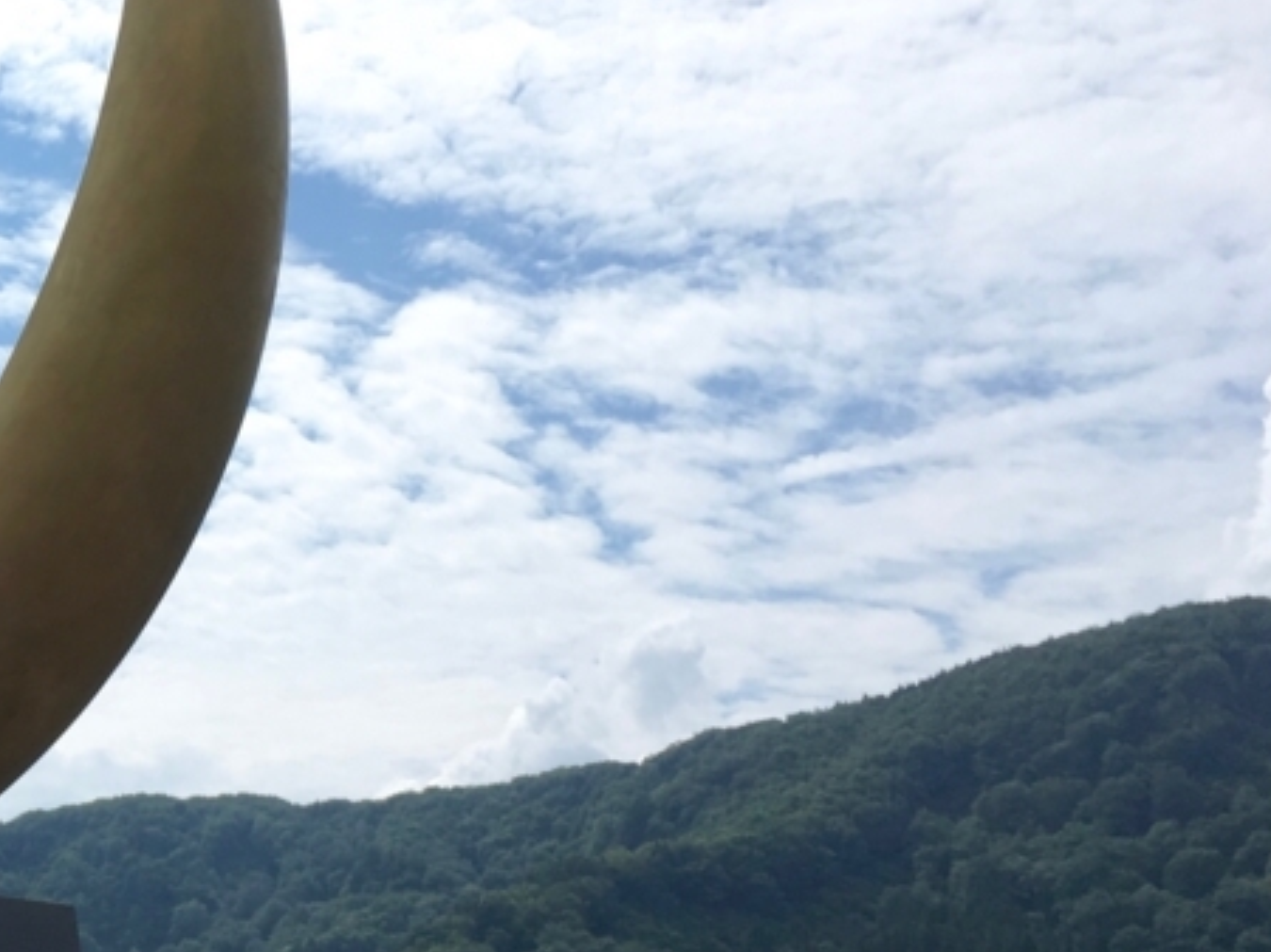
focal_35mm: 66
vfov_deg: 22.2
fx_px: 2422
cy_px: 602
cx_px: -144
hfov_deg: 26.9
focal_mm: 4.15
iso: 25
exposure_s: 1/2404
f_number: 2.2
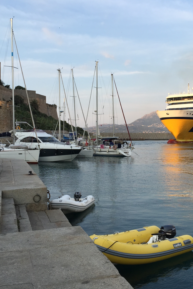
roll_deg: -0.5
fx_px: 330
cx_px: 101
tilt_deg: -1.2
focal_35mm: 41
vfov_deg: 47.4
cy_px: 142
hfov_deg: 32.6
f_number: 2.2
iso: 32
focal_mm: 4.15
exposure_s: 1/590
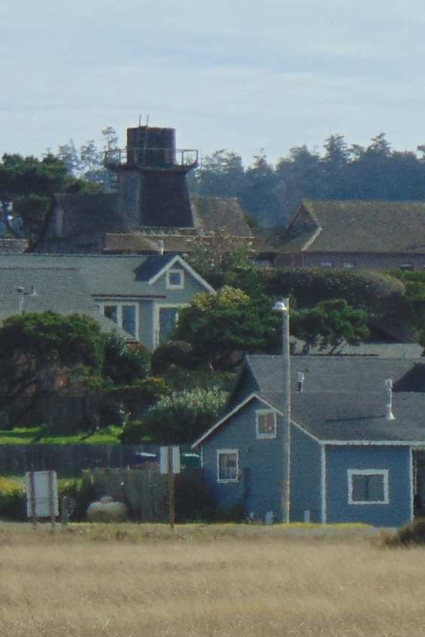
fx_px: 9190
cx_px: 540
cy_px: 497
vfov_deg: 4.0
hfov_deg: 2.6
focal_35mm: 519
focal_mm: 29.5
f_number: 4
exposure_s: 1/1000
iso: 80
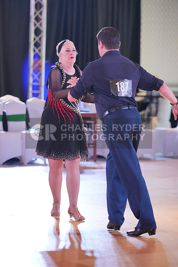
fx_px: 1208
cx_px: 89
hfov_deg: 8.4
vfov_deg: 12.6
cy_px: 134
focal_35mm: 163
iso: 8000
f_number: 3.5
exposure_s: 1/500
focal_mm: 163
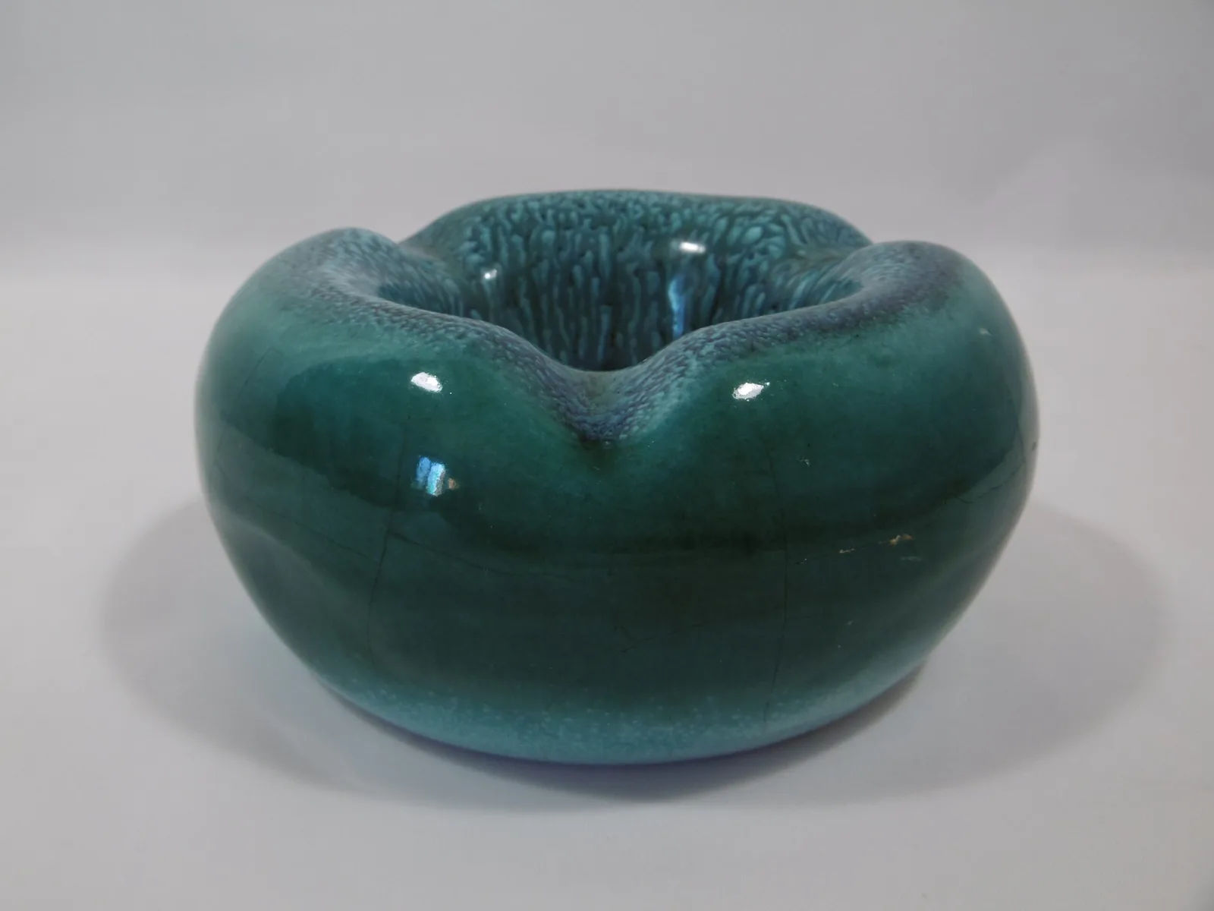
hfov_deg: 49.0
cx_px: 607
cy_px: 456
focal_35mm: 38
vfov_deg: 37.7
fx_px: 1333
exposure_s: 1/30
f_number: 3.7
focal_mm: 6.8
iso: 100
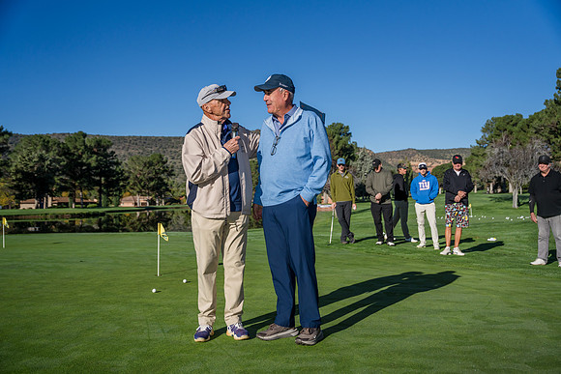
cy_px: 187
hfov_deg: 53.5
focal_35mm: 36
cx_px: 280
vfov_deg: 37.2
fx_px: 556
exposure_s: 1/8000
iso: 400
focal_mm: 35.7
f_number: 3.5
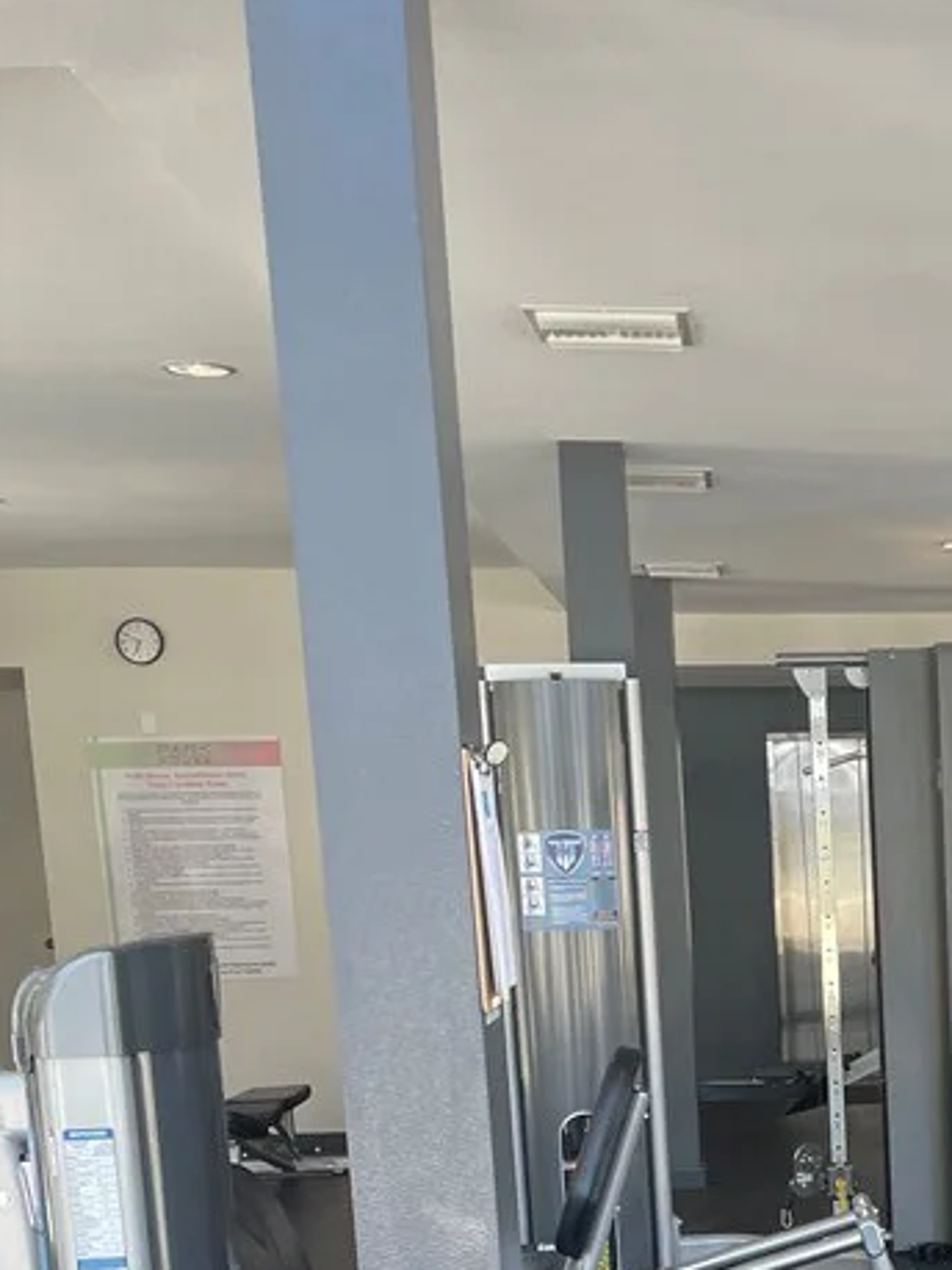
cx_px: 1052
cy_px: 1198
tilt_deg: -8.6
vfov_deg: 31.3
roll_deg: +3.1
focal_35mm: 58
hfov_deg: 23.6
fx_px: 2128
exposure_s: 1/121
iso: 80
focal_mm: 4.2
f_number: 1.6
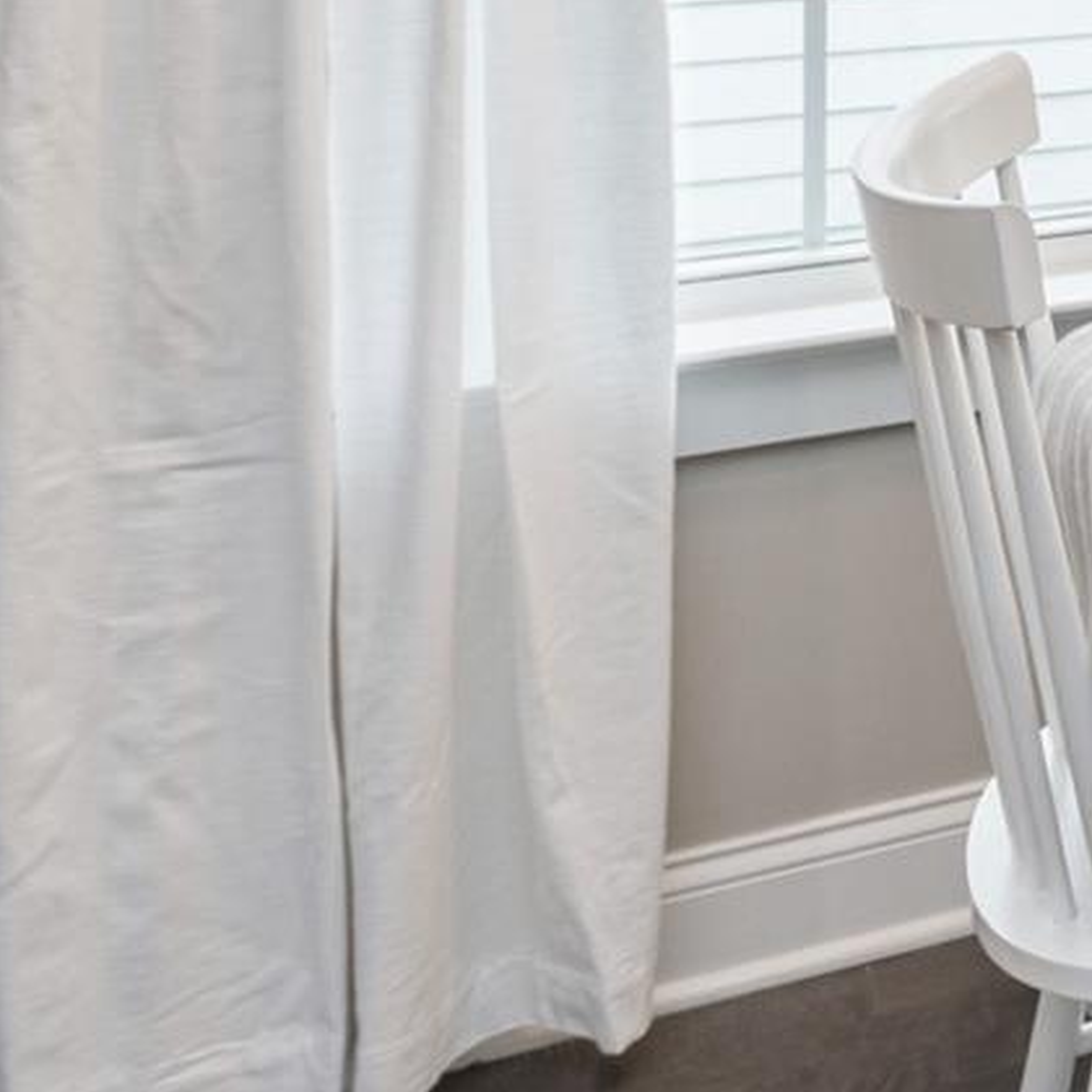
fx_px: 2070
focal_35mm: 58
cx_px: 1968
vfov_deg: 25.1
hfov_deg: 20.6
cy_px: -374
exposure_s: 1/6
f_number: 8
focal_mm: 14
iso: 200
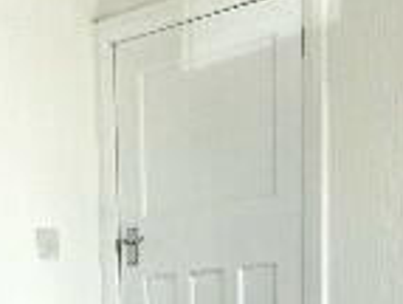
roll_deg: +1.3
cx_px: 166
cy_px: 600
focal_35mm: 100
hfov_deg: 19.6
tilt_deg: -10.9
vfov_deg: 13.0
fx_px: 1167
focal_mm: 2.22
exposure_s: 1/299
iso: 40
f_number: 2.2
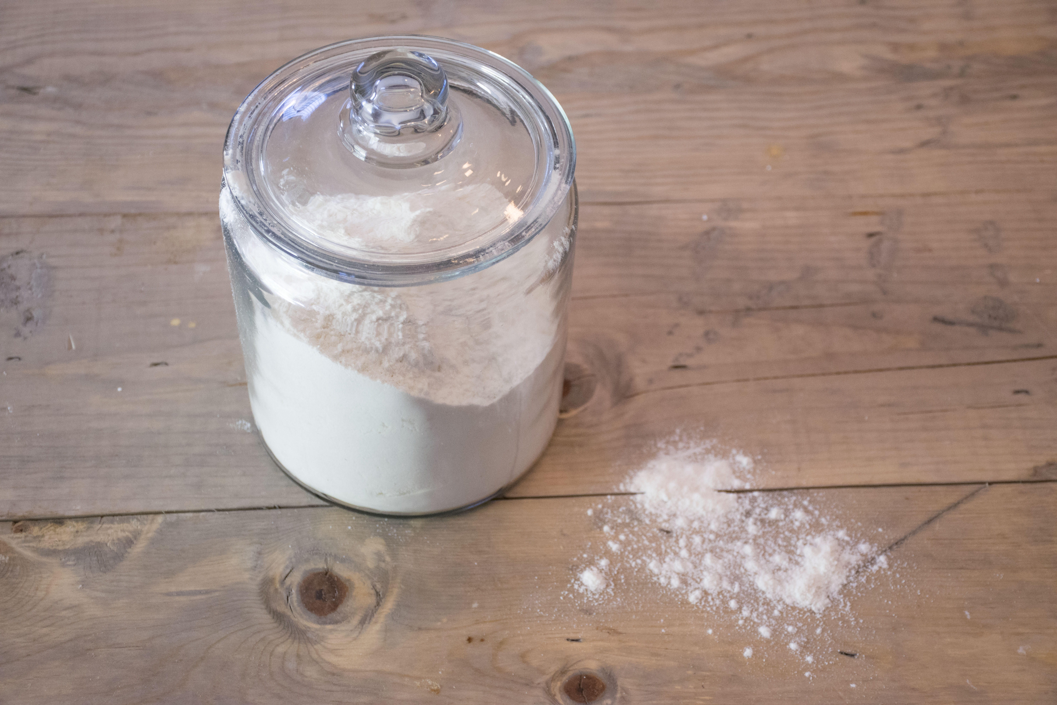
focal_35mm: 72
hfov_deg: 28.1
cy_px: 352
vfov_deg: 18.9
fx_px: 2114
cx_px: 528
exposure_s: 1/60
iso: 720
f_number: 4.5
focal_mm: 48
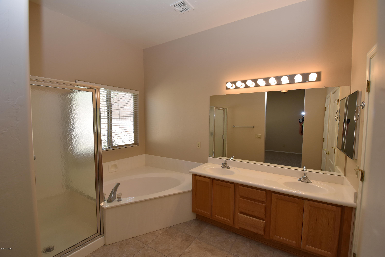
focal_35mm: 15
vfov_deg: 77.4
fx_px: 161
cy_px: 128
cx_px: 192
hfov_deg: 100.3
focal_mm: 10
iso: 400
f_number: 5.6
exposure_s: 1/125
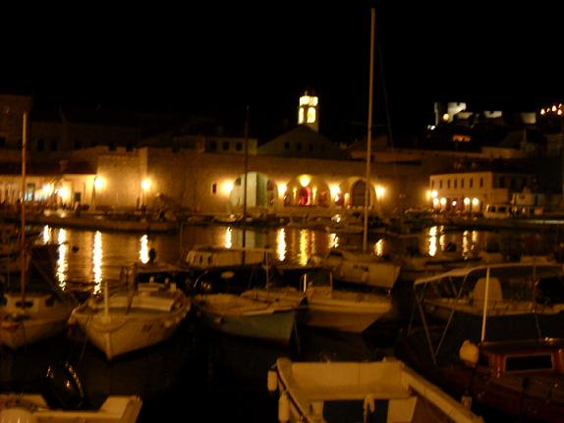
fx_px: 668
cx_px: 282
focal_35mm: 41
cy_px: 212
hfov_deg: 45.8
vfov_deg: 35.2
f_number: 3.1
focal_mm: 6.72
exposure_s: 1/3
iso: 400
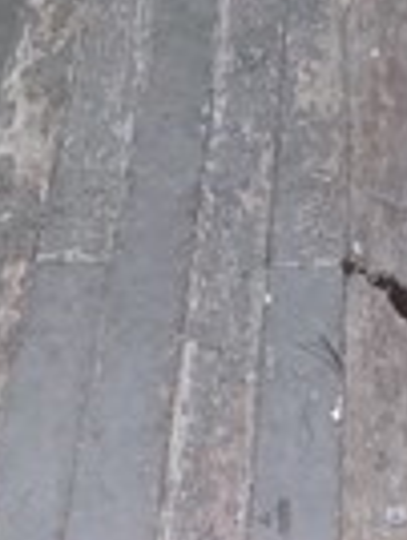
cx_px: 363
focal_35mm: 149
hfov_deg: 9.9
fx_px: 2328
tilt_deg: -12.6
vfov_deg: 11.5
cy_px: -649
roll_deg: +0.3
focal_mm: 4.25
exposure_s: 1/122
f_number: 1.8
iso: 32
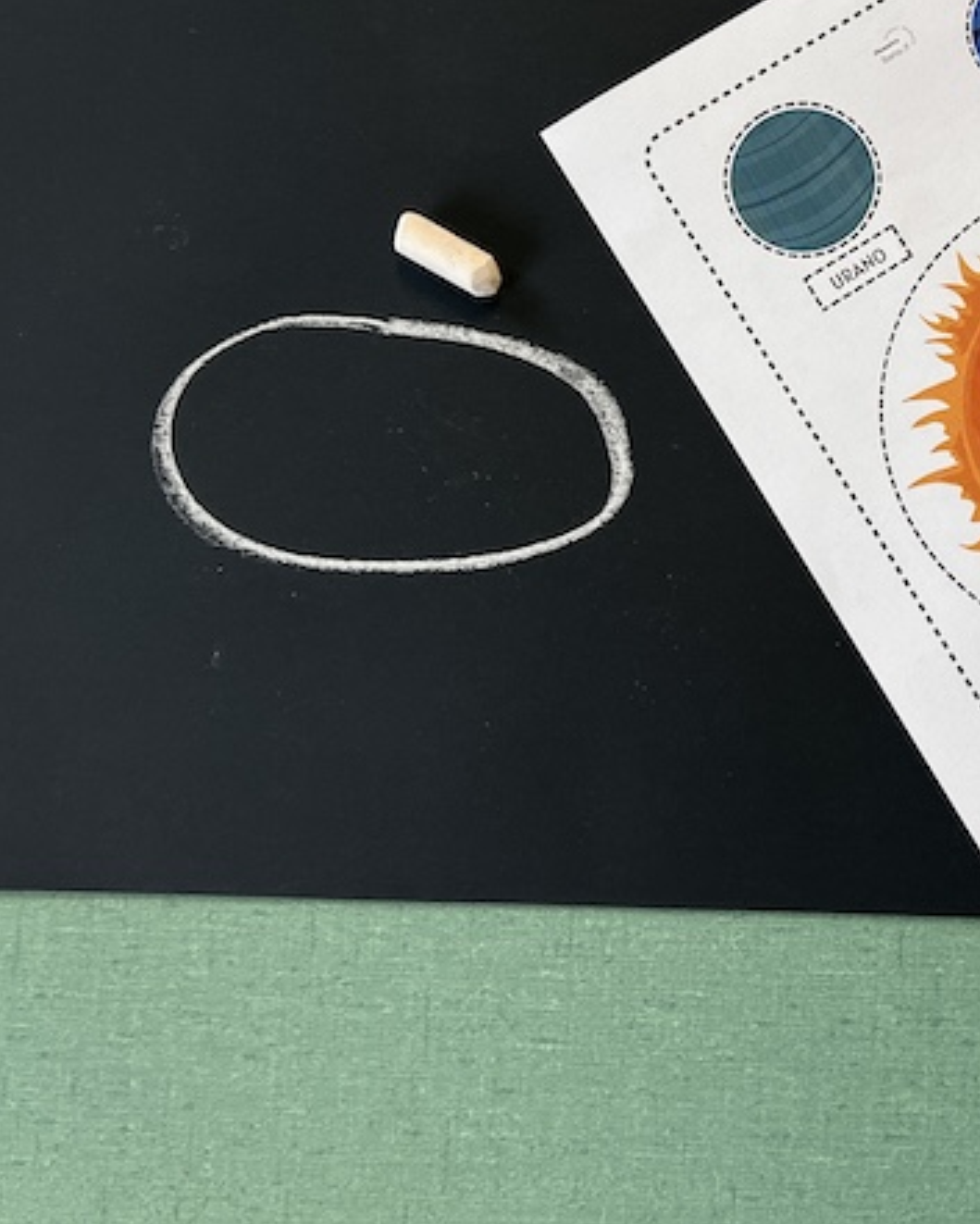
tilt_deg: -83.6
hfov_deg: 31.4
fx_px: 1667
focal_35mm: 46
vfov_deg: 39.8
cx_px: 855
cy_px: 400
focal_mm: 5.7
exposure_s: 1/100
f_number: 1.5
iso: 80
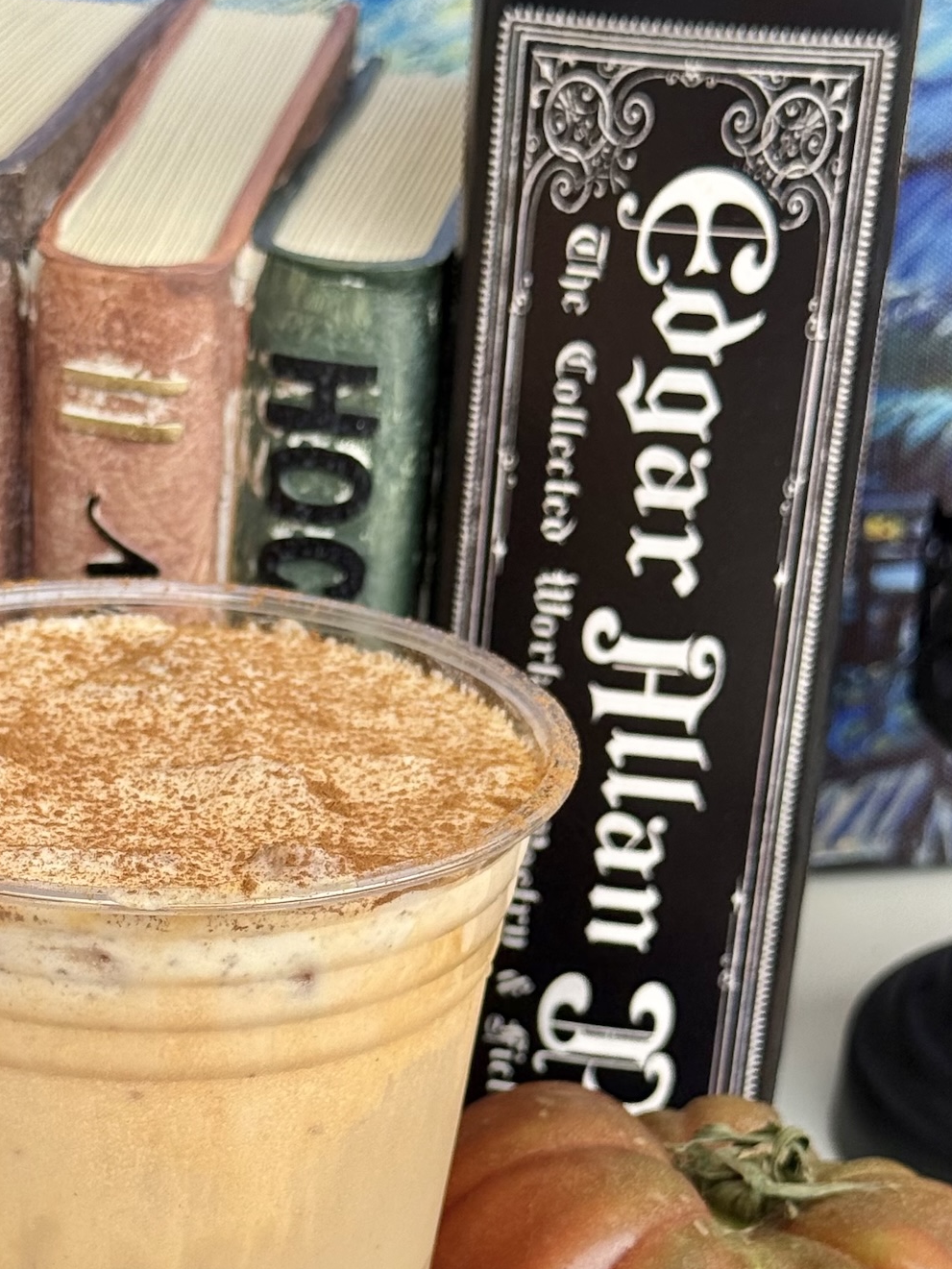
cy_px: 1040
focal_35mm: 93
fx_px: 3410
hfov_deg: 15.7
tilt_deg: -26.6
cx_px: 134
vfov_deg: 20.8
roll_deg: -3.0
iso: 80
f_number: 1.78
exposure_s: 1/1222
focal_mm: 6.76
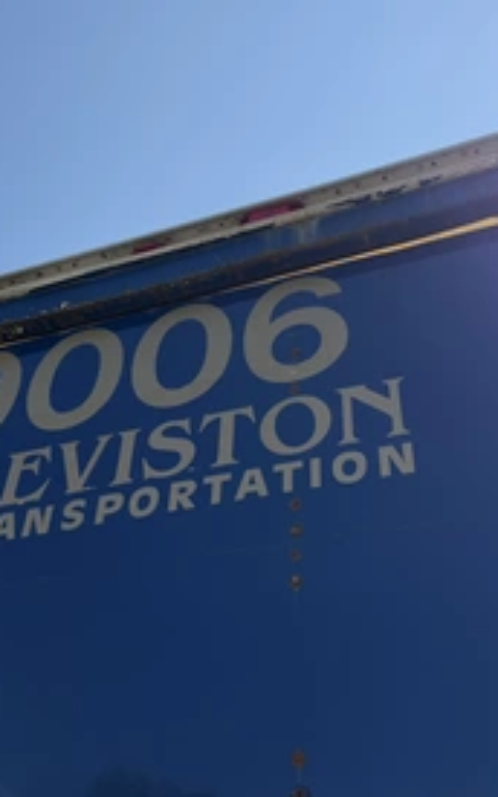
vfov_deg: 52.7
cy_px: 365
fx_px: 803
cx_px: 235
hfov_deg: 34.4
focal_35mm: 37
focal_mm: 6.76
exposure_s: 1/4167
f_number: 1.78
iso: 100
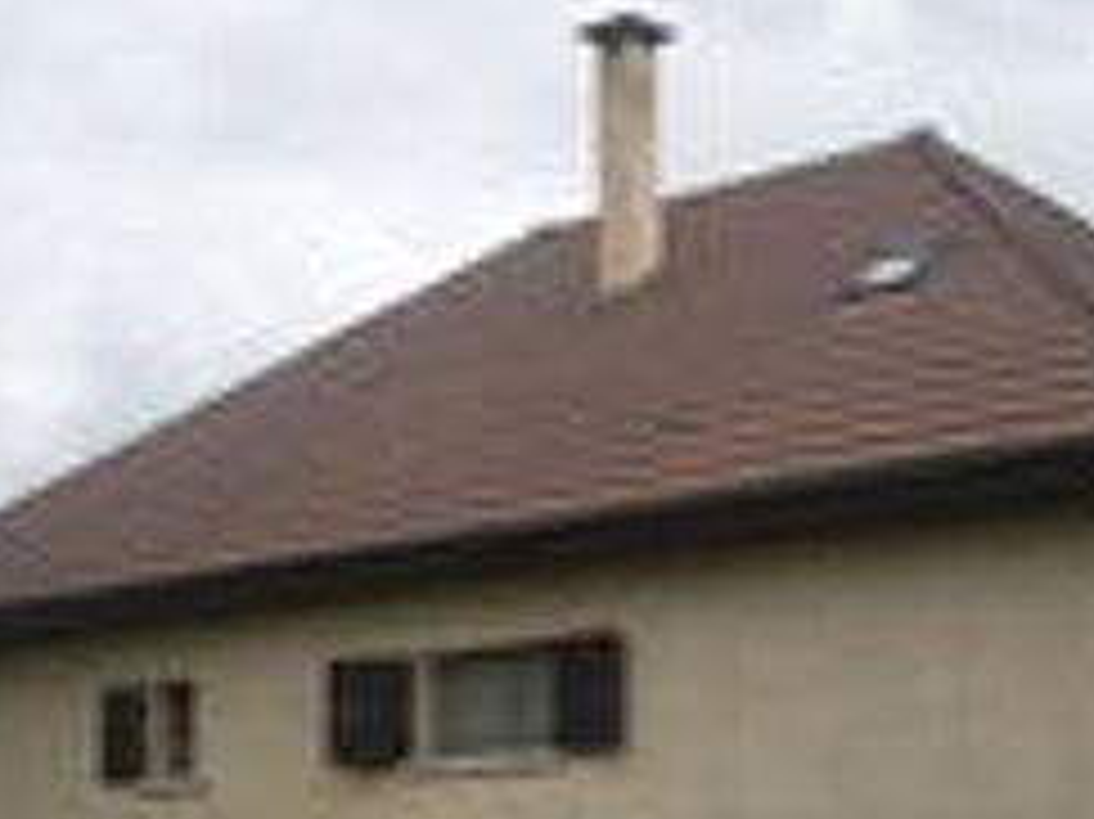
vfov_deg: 19.4
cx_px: 698
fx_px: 2369
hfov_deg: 25.9
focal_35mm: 75
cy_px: 693
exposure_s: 1/800
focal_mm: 7.9
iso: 64
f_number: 2.8
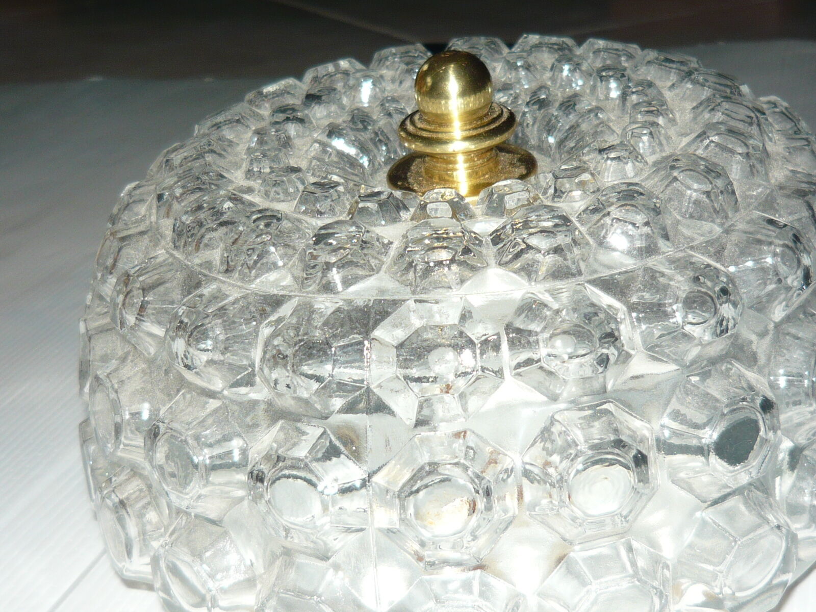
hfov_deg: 33.2
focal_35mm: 58
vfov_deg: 25.2
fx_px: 1367
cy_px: 306
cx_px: 408
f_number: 2.9
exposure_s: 1/30
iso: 100
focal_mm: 6
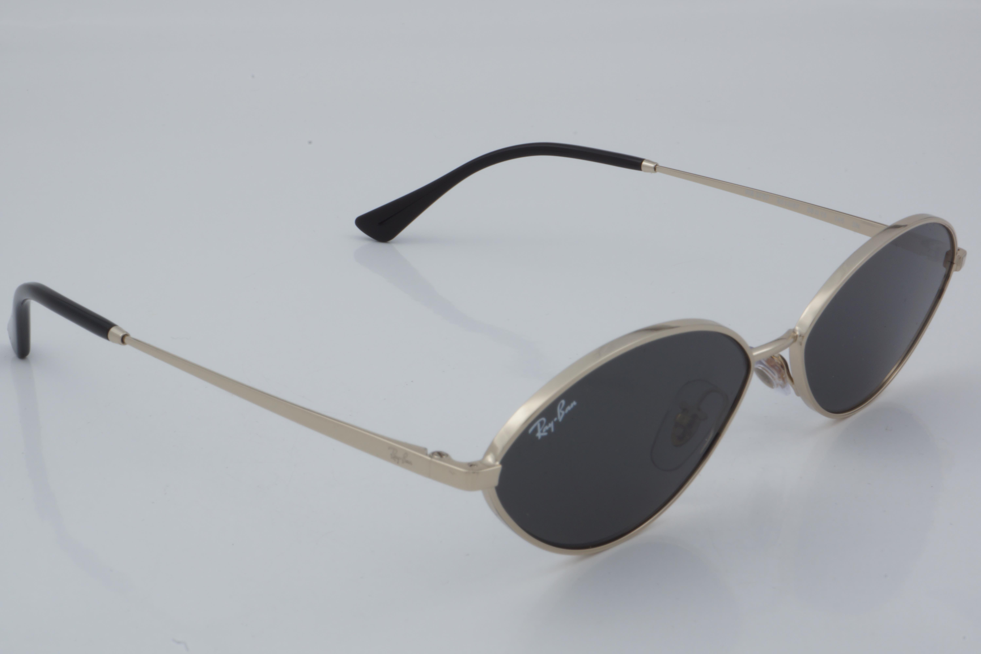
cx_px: 490
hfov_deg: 29.9
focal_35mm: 68
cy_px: 327
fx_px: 1839
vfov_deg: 20.2
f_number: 32
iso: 100
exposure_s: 1/4
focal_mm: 45
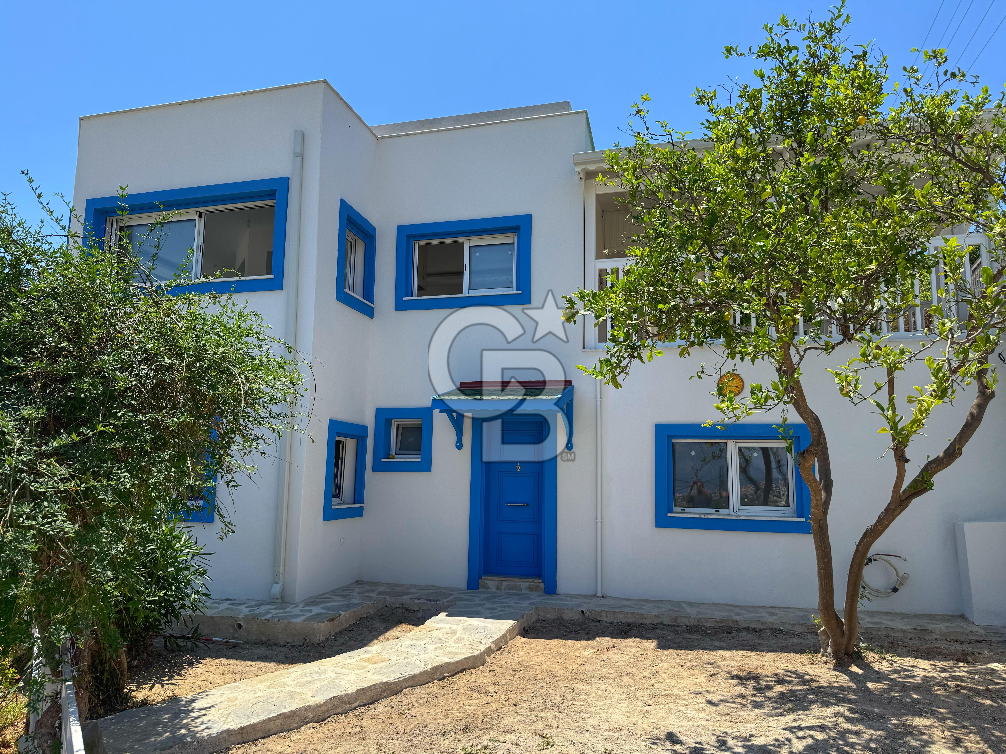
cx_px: 503
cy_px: 377
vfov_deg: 56.8
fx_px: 697
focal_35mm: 24
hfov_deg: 71.6
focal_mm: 6.76
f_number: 1.78
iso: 80
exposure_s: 1/4405
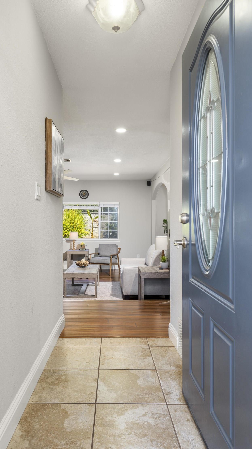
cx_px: 110
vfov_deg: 76.3
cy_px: 232
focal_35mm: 24
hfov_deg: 47.6
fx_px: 285
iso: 400
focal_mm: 22
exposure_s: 1/13
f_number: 7.1
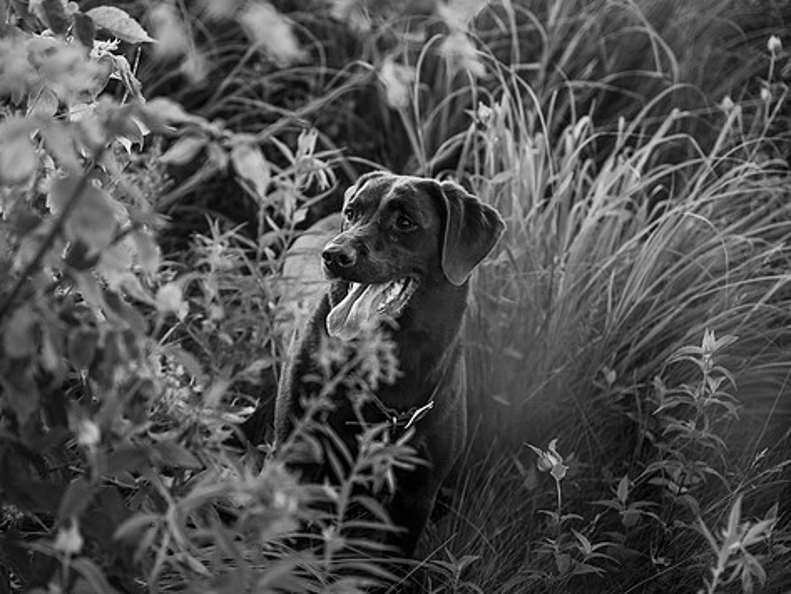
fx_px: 1806
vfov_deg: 18.7
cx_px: 334
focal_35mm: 79
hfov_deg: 24.7
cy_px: 309
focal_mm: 67
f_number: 3.2
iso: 320
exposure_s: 1/500
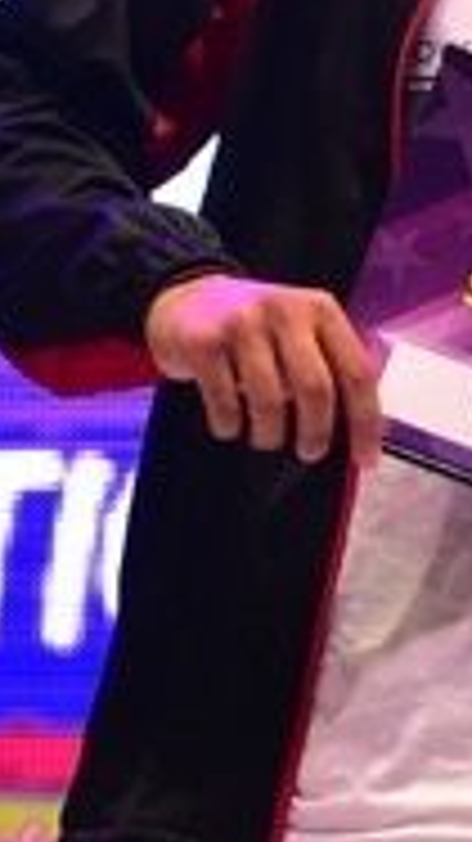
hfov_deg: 0.9
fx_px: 28786
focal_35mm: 1292
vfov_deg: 1.7
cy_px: 711
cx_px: 634
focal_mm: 180
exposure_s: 1/1250
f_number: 3.2
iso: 4000
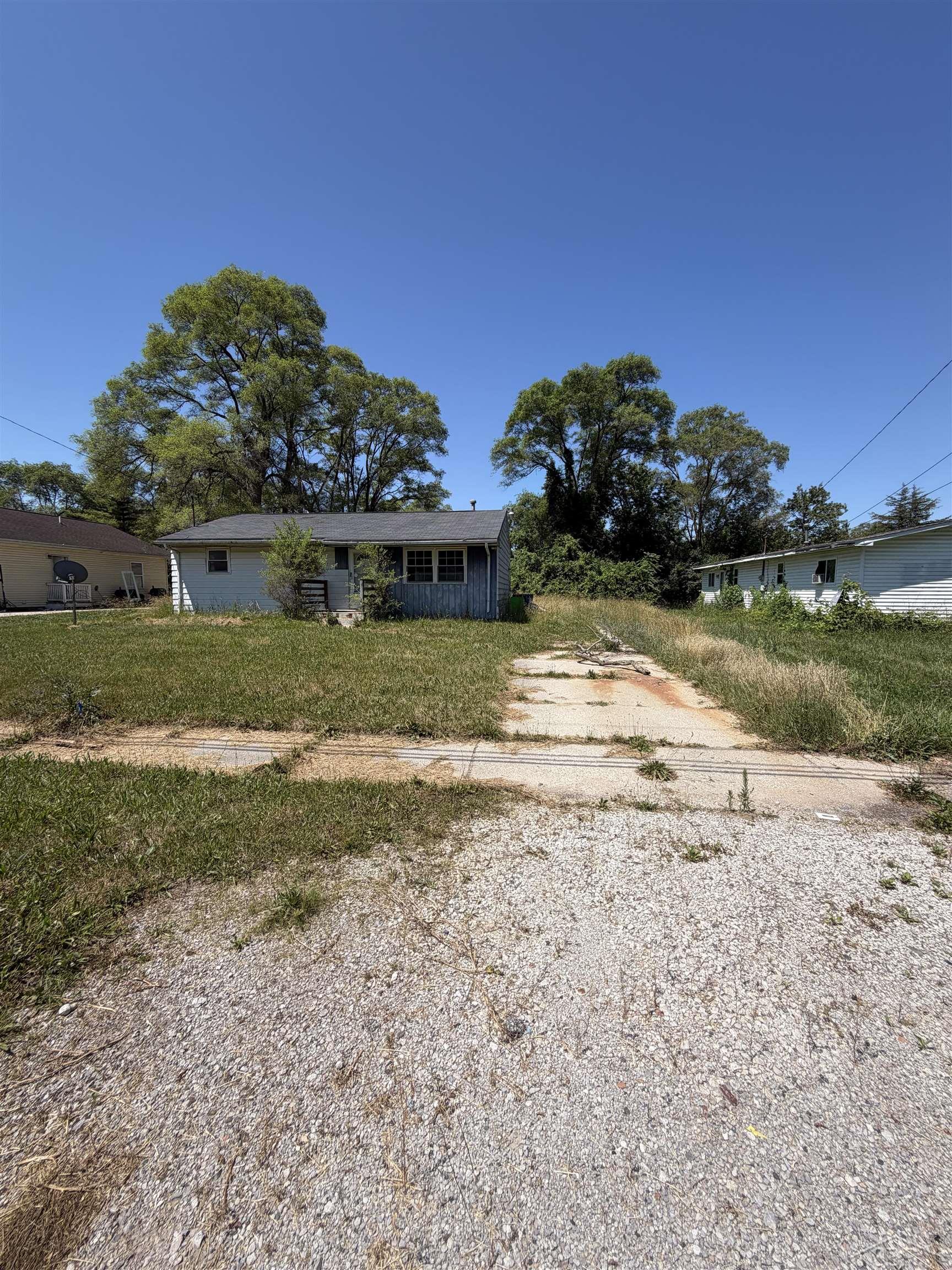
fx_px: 513
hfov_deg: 85.7
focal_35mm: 14
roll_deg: -0.8
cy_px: 635
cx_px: 476
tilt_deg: -4.6
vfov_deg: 102.1
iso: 20
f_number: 2.2
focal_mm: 2.22
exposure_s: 1/942
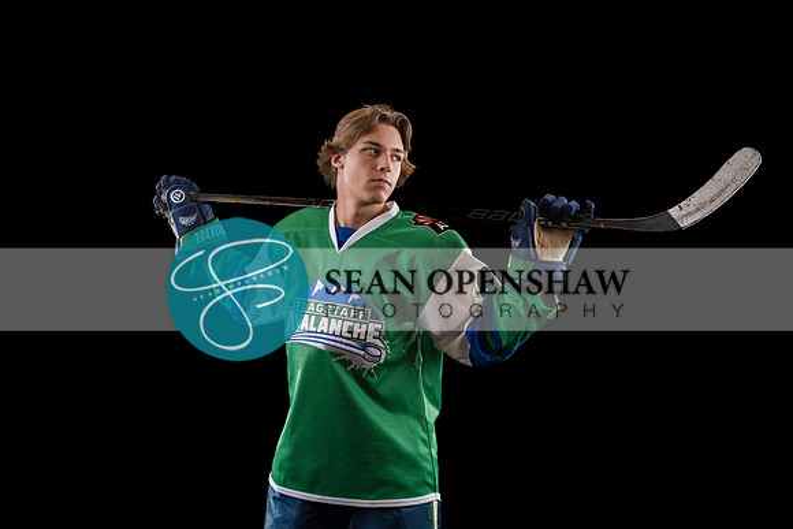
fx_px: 1058
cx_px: 396
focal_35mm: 48
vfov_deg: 28.1
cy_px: 264
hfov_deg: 41.1
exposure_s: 1/160
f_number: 3.5
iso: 100
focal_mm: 48
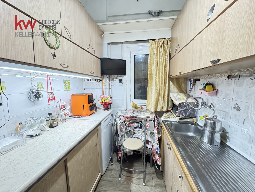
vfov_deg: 85.7
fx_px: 103
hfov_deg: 102.1
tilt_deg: -6.5
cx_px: 128
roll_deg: +0.8
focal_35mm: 14
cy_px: 96
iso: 400
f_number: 2.2
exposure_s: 1/50
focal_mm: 2.22
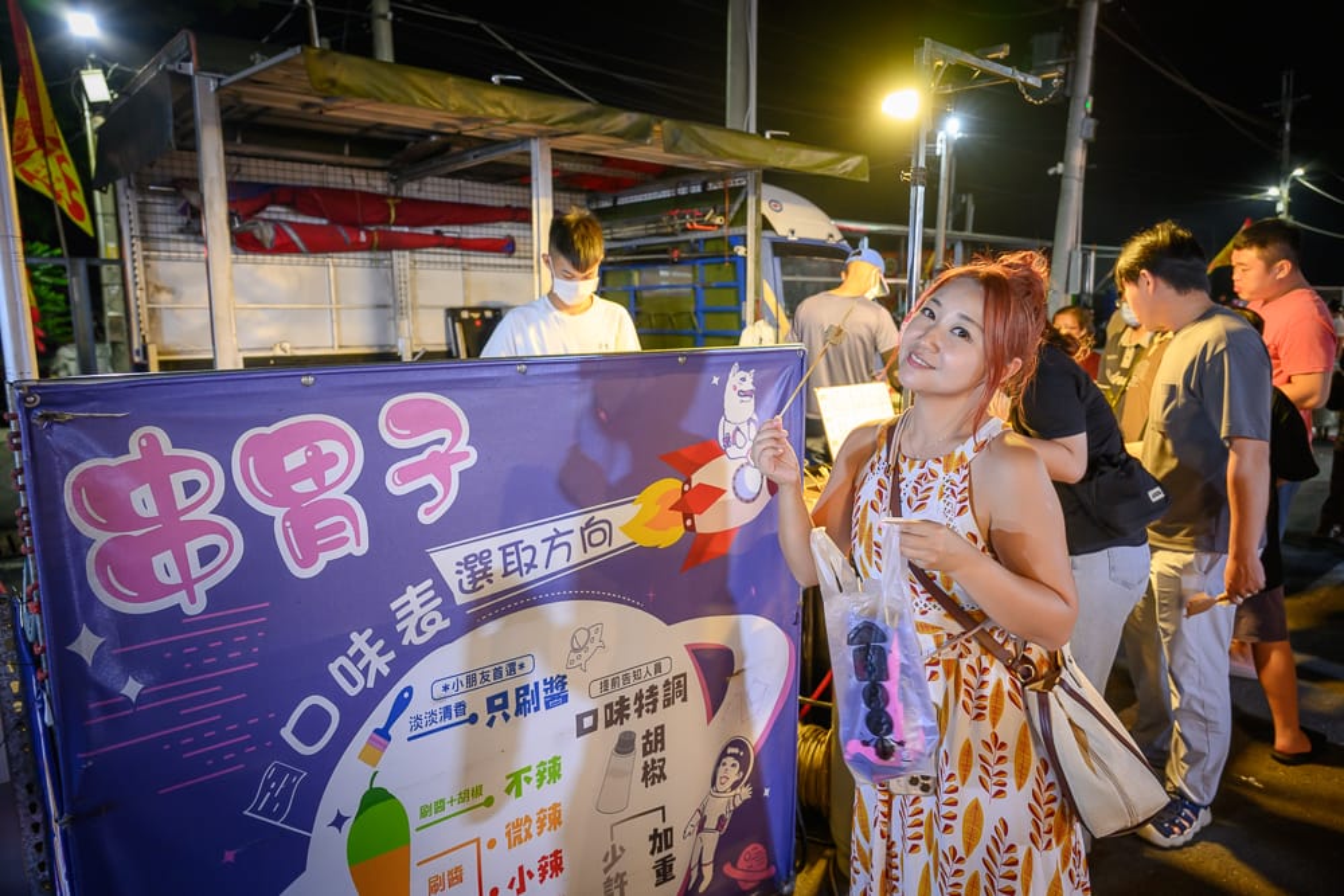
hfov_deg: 73.7
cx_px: 672
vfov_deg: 53.1
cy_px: 448
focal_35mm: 24
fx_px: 896
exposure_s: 1/50
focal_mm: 24
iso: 2000
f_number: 4
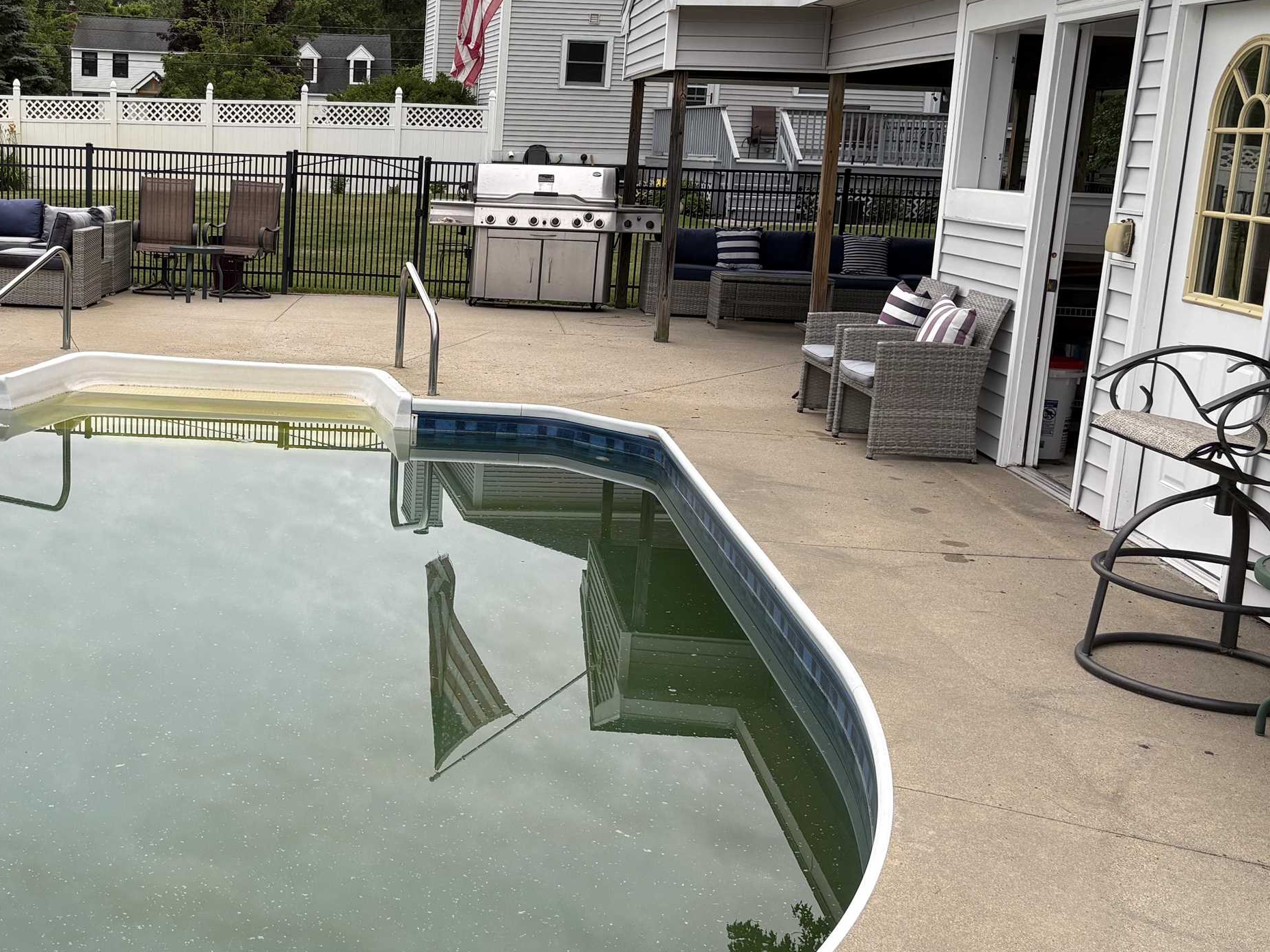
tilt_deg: -10.3
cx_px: 330
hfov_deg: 42.6
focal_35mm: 43
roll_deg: -1.7
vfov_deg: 33.5
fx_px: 1578
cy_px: 407
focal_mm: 5.96
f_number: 1.6
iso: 40
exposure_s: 1/172
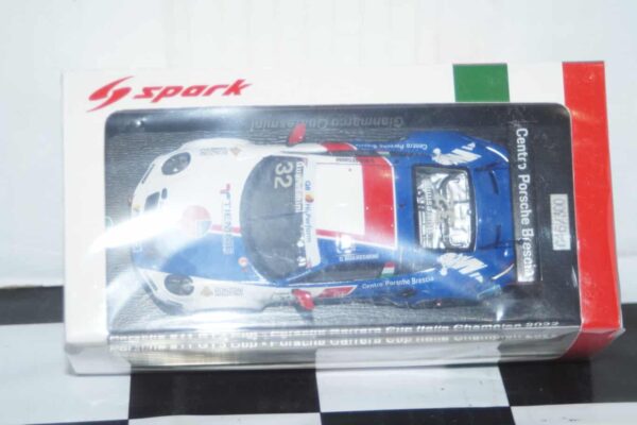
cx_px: 318
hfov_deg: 19.5
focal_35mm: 105
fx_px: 1858
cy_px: 212
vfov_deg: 13.0
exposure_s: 1/80
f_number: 5.6
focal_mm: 70
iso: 500
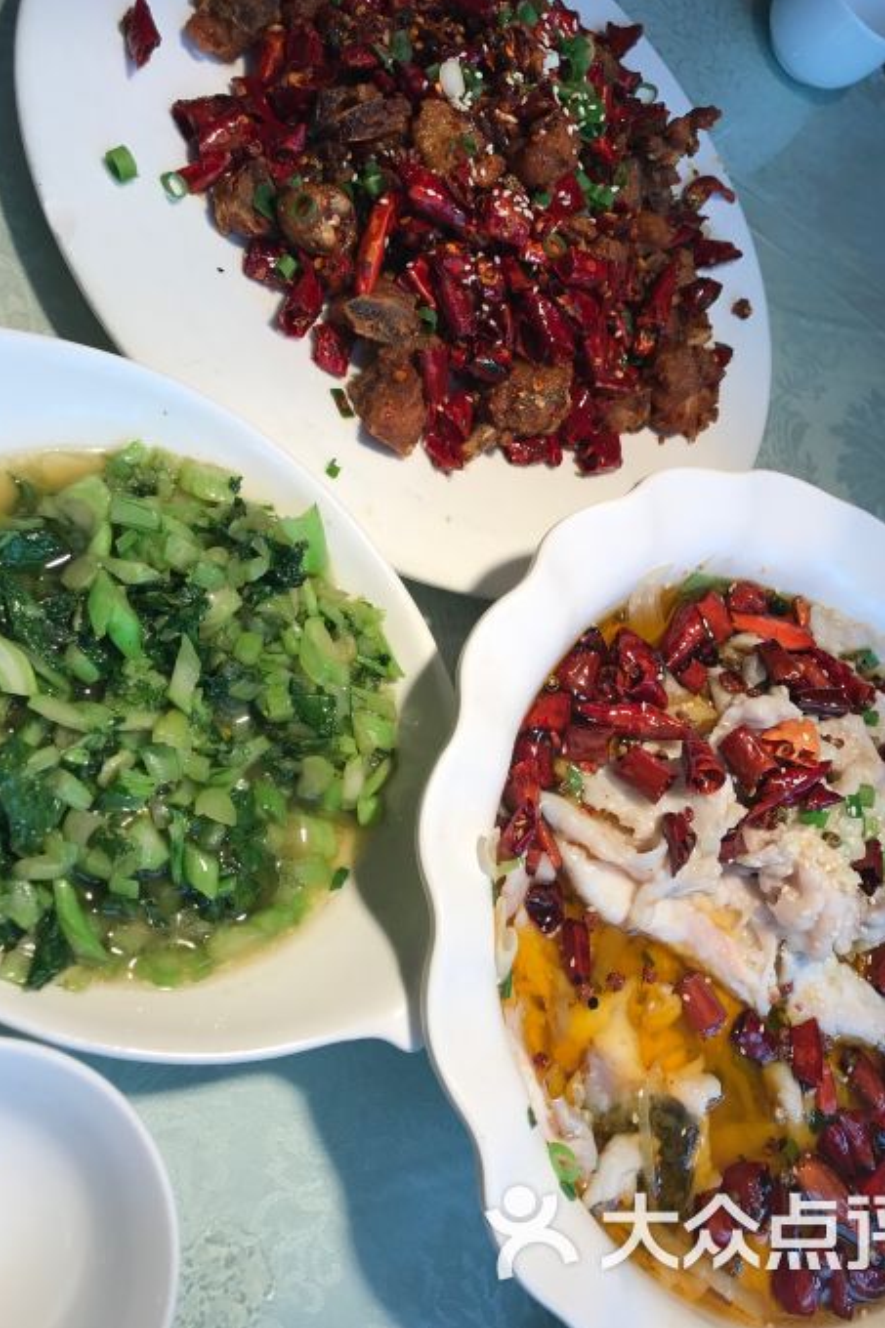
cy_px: 650
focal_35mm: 30
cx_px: 462
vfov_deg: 61.9
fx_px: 1107
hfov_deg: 43.6
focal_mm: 3.99
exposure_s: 1/145
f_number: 1.8
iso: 20
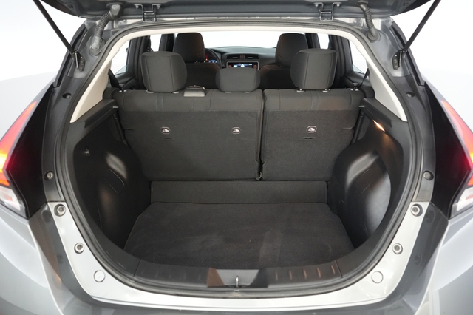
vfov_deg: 46.4
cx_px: 236
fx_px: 368
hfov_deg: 65.5
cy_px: 158
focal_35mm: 28
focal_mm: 28
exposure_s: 1/160
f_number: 2.8
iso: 8000
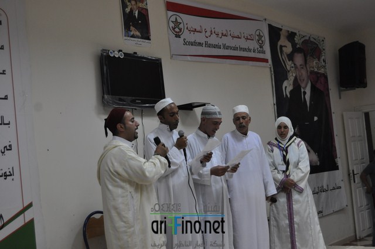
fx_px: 531
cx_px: 188
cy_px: 124
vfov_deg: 26.4
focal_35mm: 51
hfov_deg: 38.9
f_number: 4.5
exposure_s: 1/60
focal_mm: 34
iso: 800
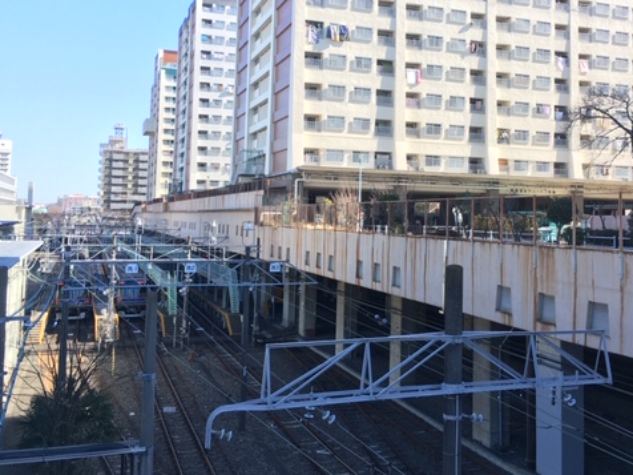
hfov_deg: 47.7
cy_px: 166
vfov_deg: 36.5
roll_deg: -1.6
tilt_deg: +4.8
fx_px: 713
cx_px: 371
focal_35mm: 39
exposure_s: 1/388
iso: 25
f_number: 2.2
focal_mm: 4.15
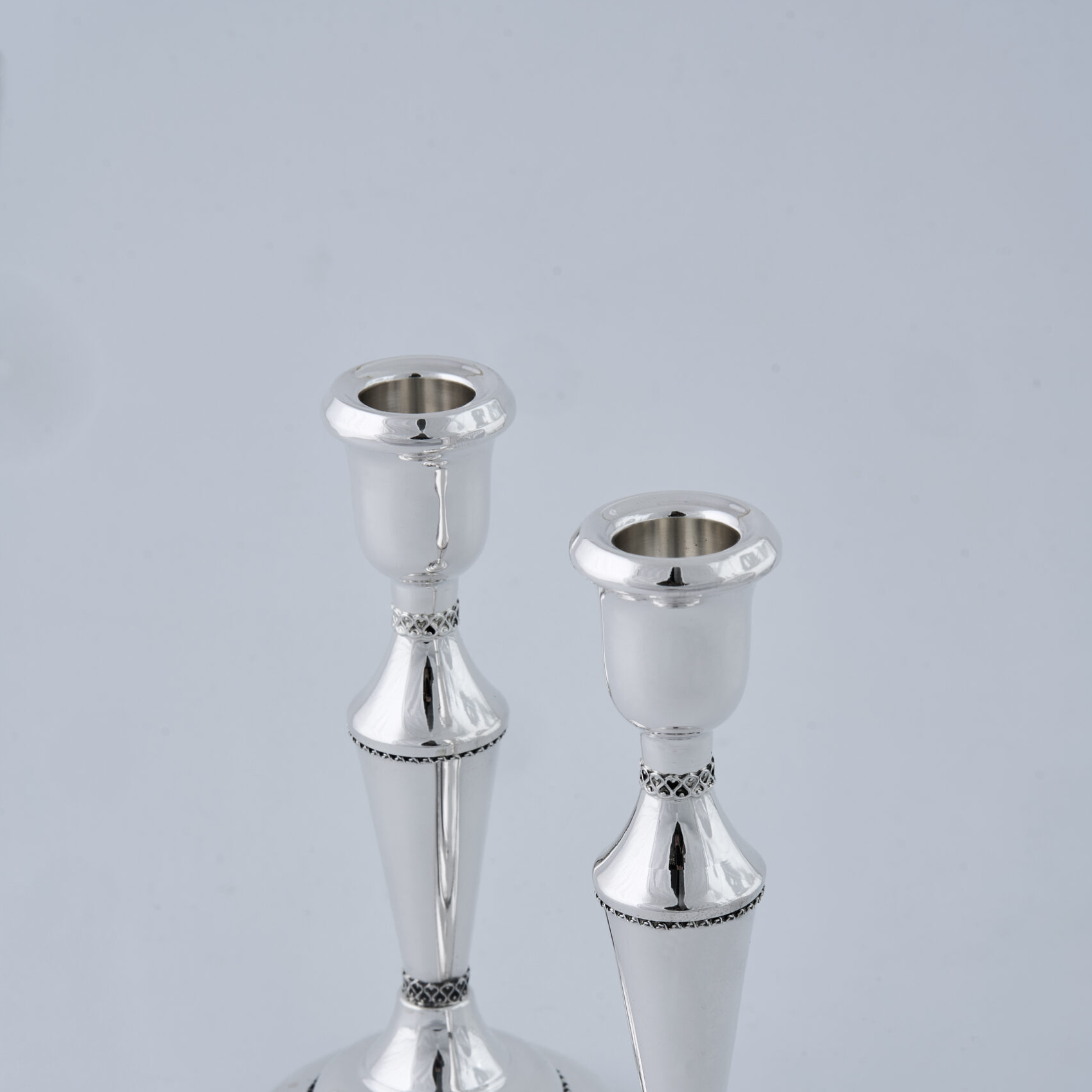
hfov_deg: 16.0
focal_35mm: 109
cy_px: 728
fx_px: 3890
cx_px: 548
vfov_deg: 15.9
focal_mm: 85
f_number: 16
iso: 100
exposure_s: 1/200
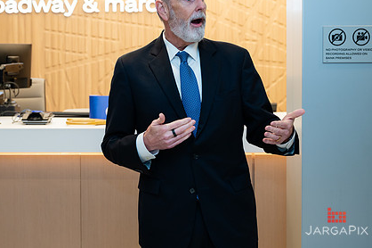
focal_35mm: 72
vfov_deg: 18.8
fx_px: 743
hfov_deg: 28.0
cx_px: 133
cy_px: 73
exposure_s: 1/160
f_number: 4
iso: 400
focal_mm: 49
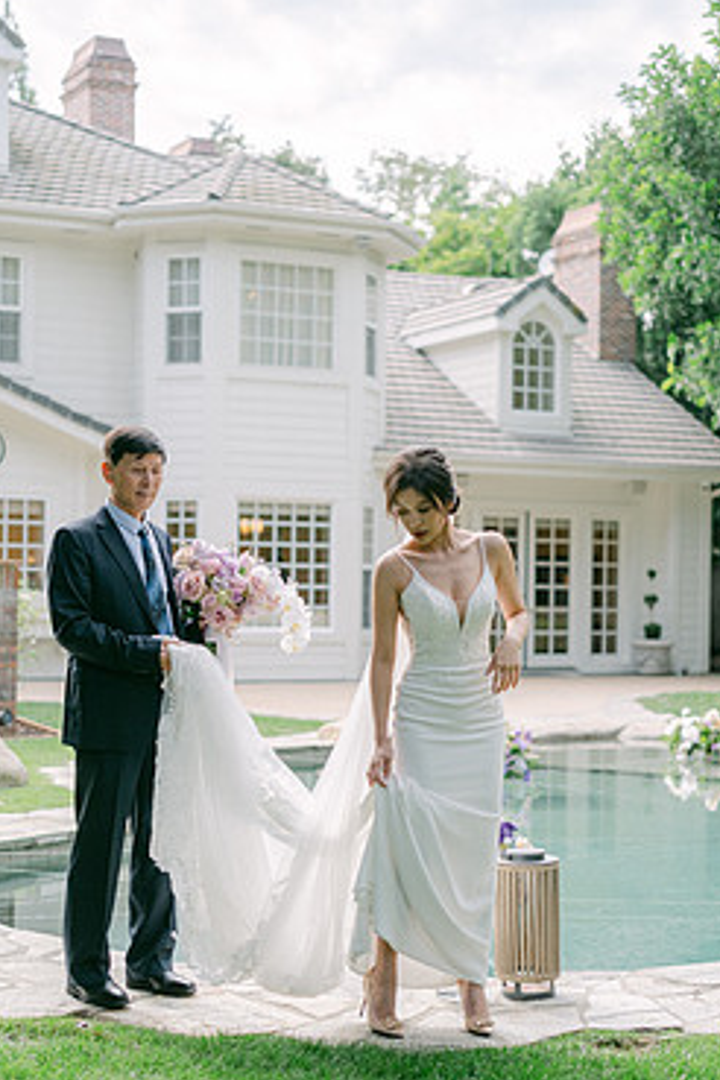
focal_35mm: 61
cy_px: 603
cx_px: 334
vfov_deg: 32.8
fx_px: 1830
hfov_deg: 22.3
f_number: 1.4
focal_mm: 33
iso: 160
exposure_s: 1/2900
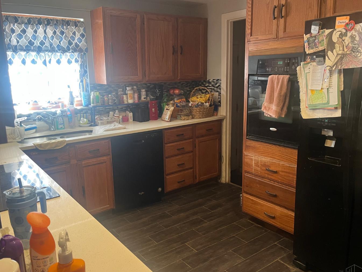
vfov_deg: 48.2
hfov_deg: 61.6
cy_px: 134
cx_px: 172
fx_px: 303
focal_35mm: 29
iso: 250
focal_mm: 5.1
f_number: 1.6
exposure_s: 1/60
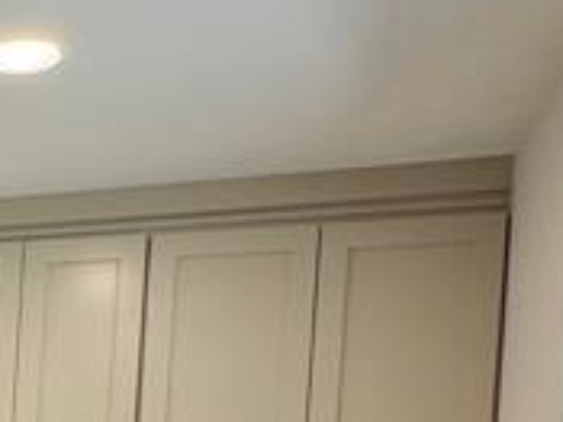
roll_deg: -4.1
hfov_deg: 19.4
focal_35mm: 82
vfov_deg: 16.3
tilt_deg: -2.5
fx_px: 1333
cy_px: 644
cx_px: -373
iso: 80
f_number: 2.2
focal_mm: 2.22
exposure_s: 1/120
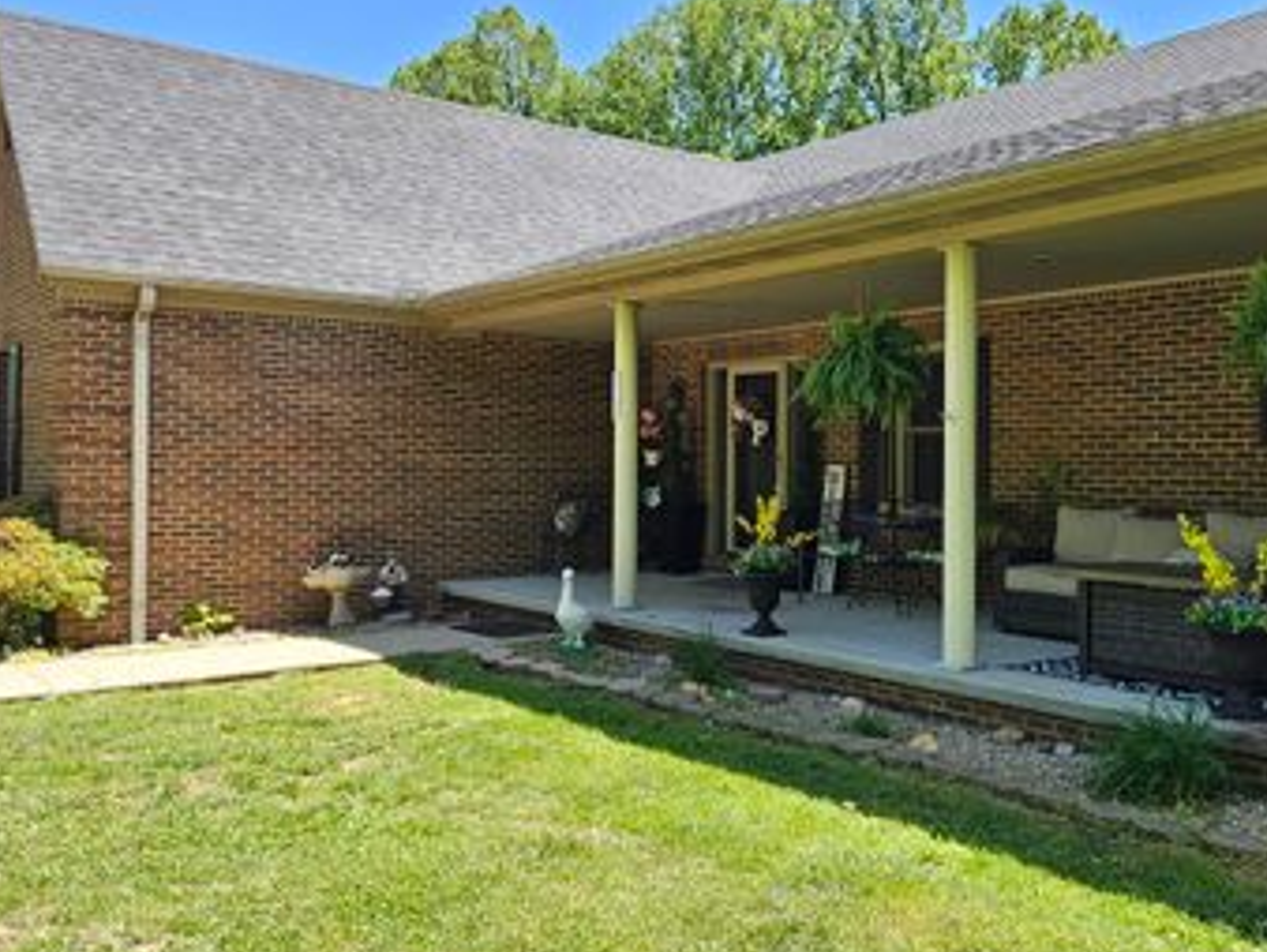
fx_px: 1245
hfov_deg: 53.3
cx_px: 795
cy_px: 444
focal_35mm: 34
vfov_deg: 41.8
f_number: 1.8
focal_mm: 5.4
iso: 25
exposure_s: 1/353
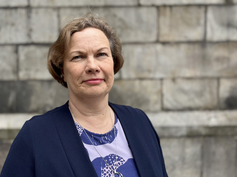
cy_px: 84
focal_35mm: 32
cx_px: 92
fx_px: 219
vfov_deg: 44.1
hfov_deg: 56.3
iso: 50
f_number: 1.6
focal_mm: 5.96
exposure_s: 1/284
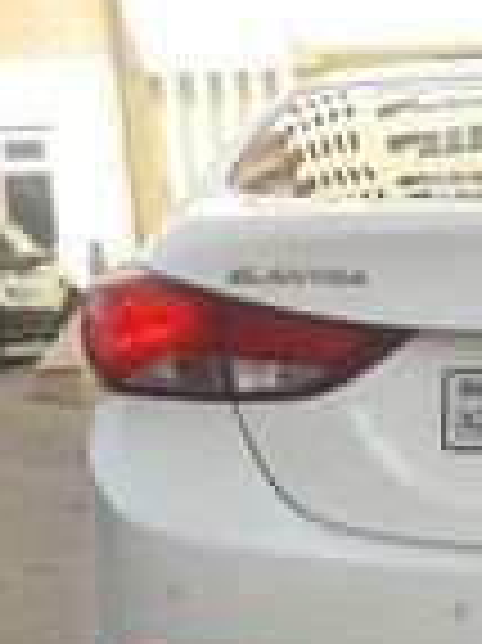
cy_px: 847
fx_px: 1804
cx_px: 572
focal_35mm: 97
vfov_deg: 18.7
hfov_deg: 14.7
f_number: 1.9
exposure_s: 1/443
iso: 40
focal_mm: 3.7
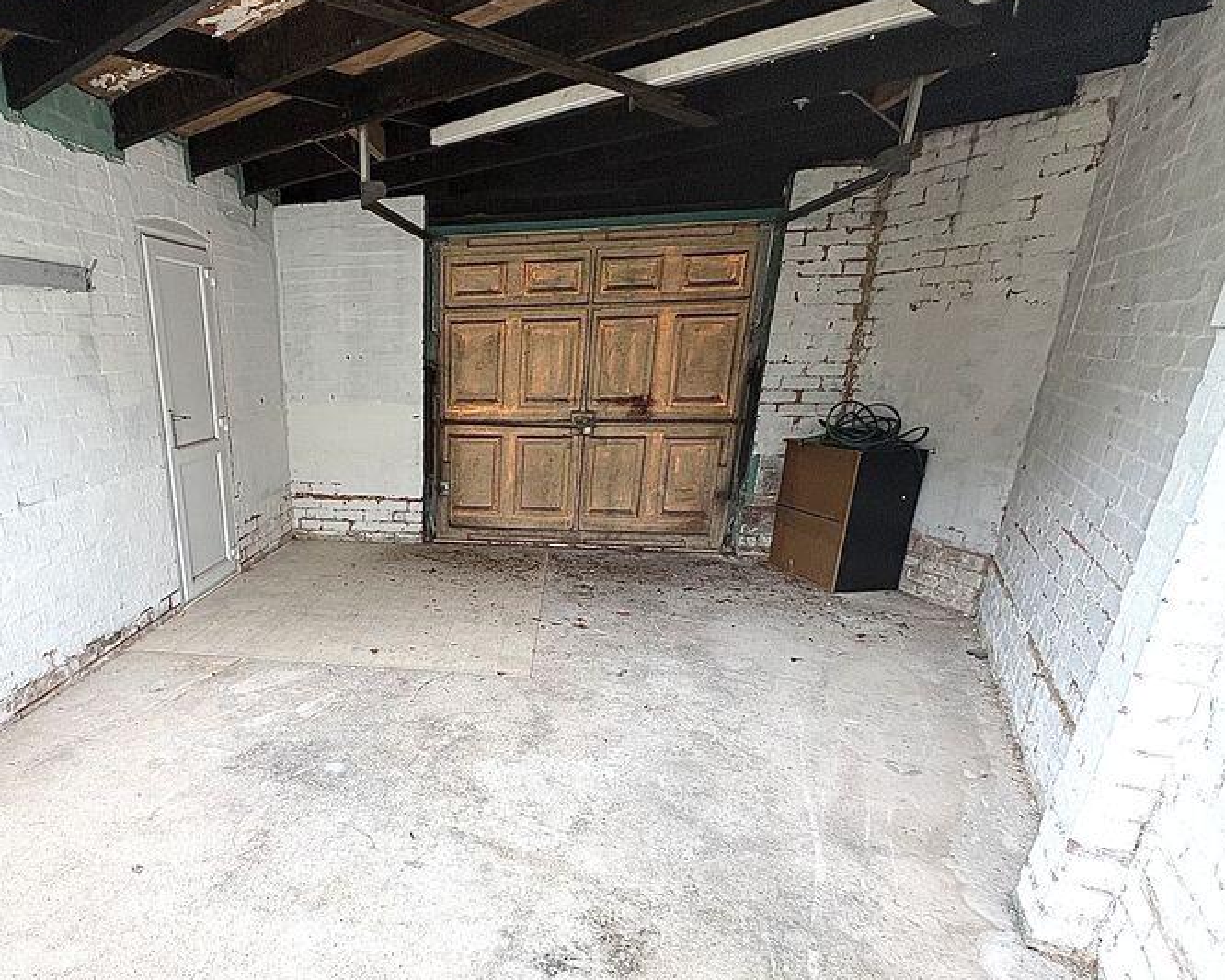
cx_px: 383
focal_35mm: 21
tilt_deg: -21.2
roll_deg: +1.1
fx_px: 761
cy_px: 627
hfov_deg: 74.6
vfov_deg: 64.4
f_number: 2.2
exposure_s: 1/99
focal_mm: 2.22
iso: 80
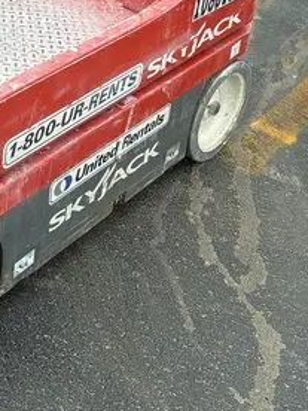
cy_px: -57
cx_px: -19
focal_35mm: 69
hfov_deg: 20.4
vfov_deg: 25.8
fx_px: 819
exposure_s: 1/384
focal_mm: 5.96
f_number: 1.6
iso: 50
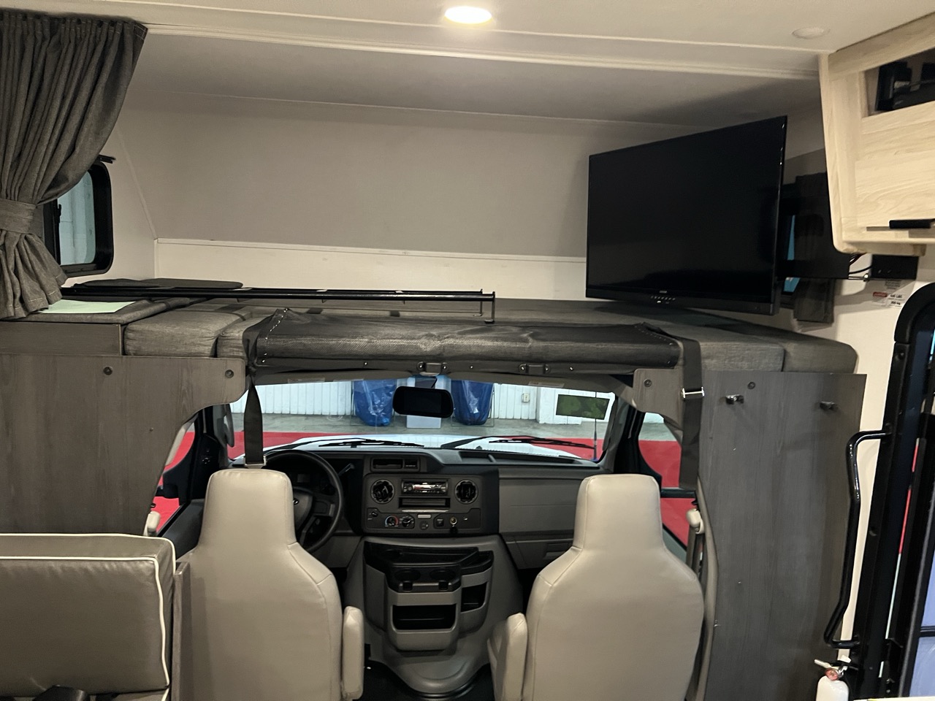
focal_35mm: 26
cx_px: 468
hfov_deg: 67.3
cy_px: 350
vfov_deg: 53.1
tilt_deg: -11.3
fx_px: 702
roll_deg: -3.7
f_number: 1.5
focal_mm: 5.7
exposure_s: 1/40
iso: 640
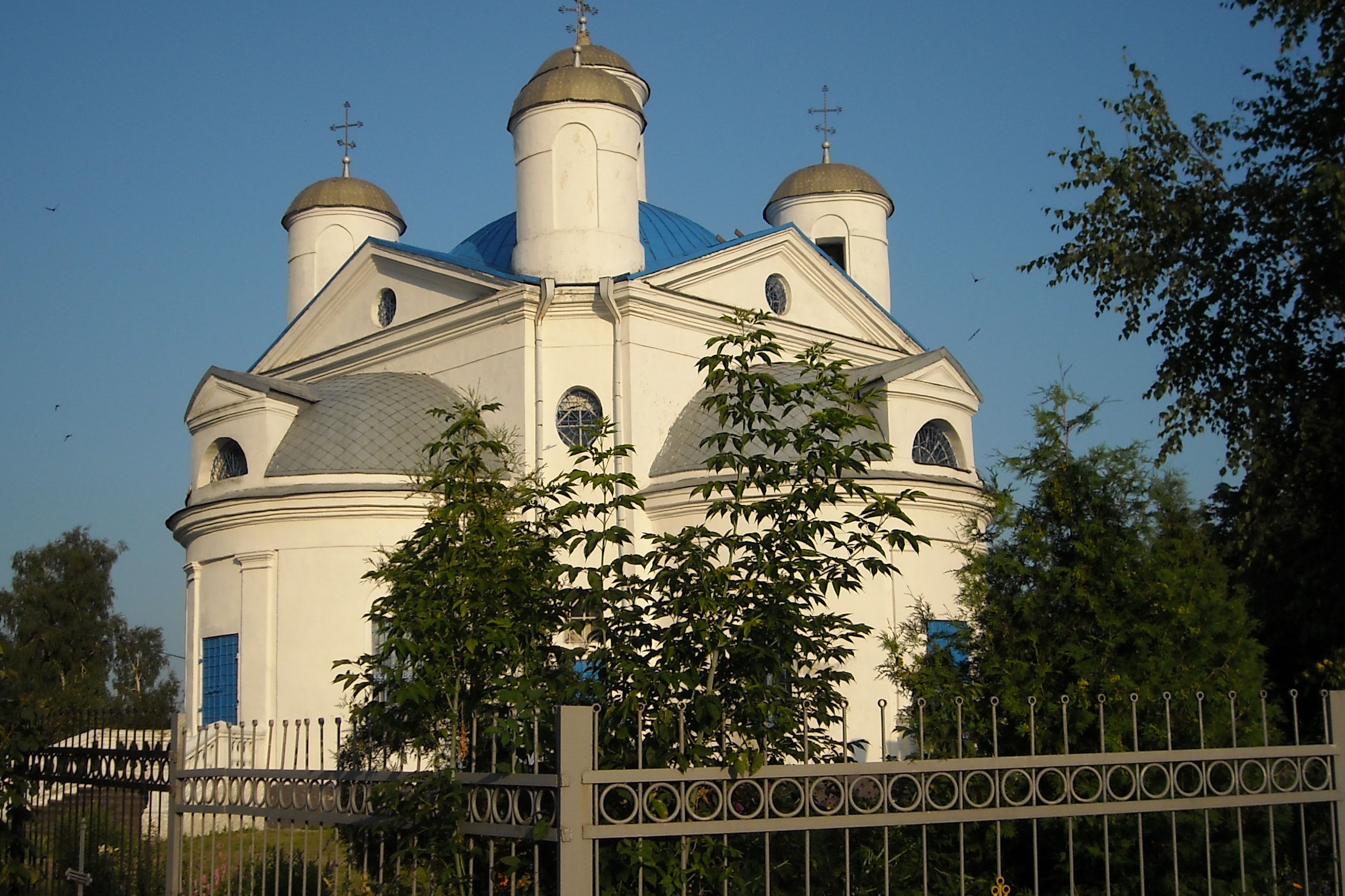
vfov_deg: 30.5
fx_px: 1644
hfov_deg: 44.4
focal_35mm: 44
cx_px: 598
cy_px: 479
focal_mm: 5.7
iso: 64
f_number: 5.6
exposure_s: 1/384
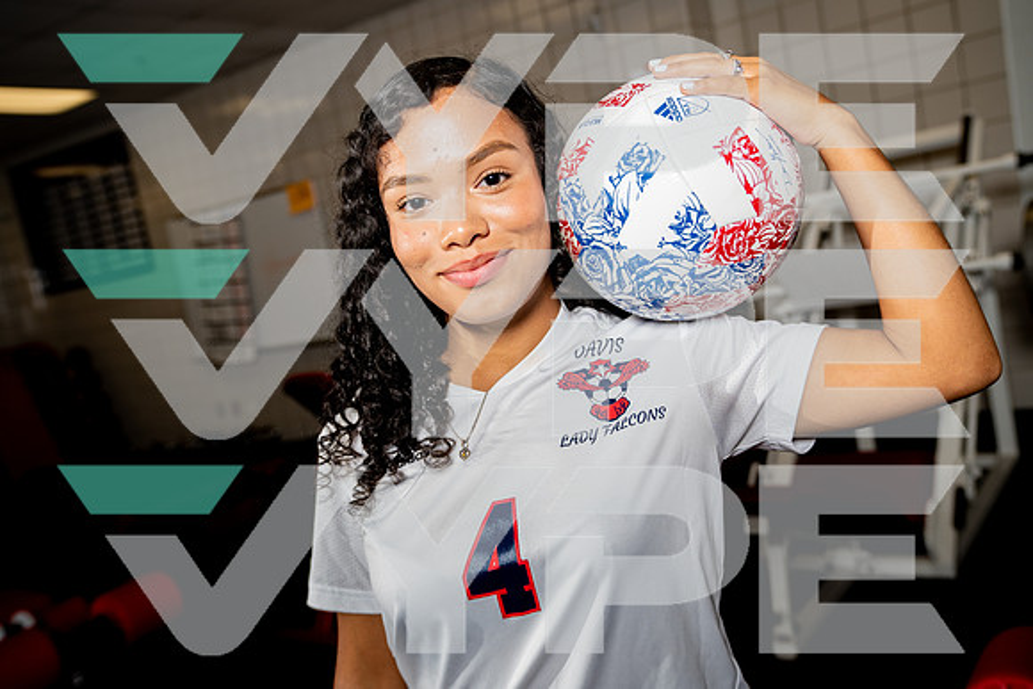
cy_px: 344
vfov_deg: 38.9
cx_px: 516
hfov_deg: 55.8
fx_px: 976
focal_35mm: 34
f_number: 4
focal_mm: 34
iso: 320
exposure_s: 1/250
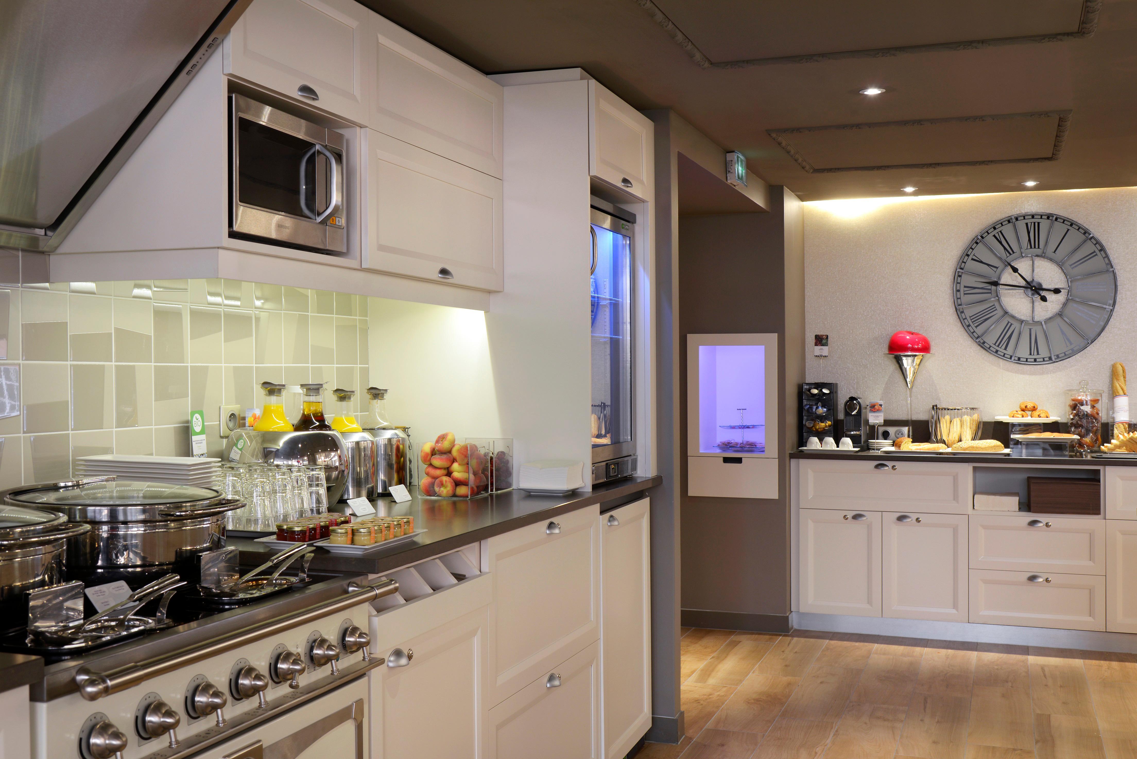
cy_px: 380
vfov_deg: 35.1
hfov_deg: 50.7
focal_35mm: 38
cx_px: 568
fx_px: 1201
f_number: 8
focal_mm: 38
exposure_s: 1/3
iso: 200
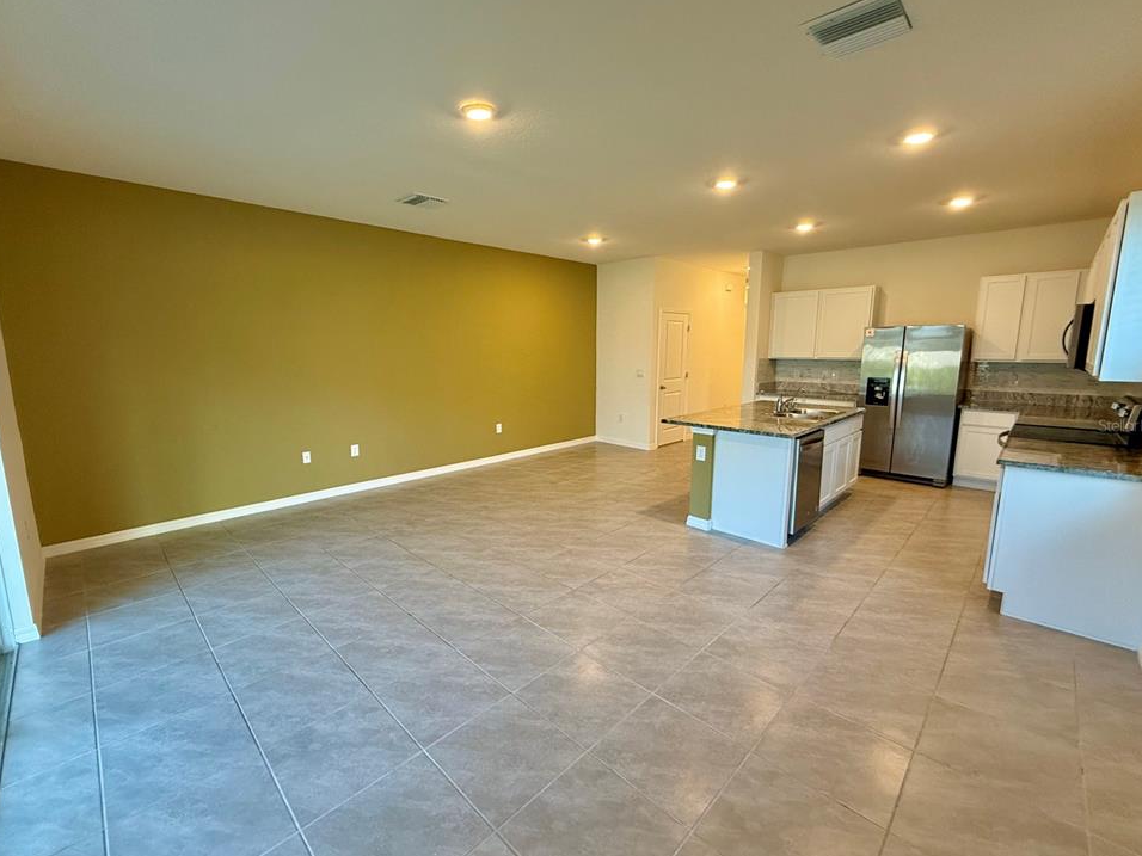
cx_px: 559
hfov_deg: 98.2
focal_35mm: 15
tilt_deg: -6.5
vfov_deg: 81.7
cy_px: 425
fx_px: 495
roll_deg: +1.9
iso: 200
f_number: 2.2
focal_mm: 2.22
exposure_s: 1/60
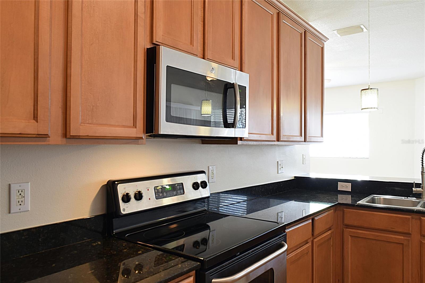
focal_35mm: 27
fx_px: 319
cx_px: 212
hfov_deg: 67.4
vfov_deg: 47.9
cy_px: 142
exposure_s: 1/1.6
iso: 200
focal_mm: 18
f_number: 11
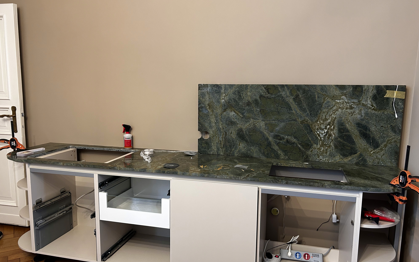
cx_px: 212
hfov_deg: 66.5
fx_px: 320
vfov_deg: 44.5
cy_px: 136
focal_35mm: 28
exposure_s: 1/50
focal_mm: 5.7
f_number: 1.5
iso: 250
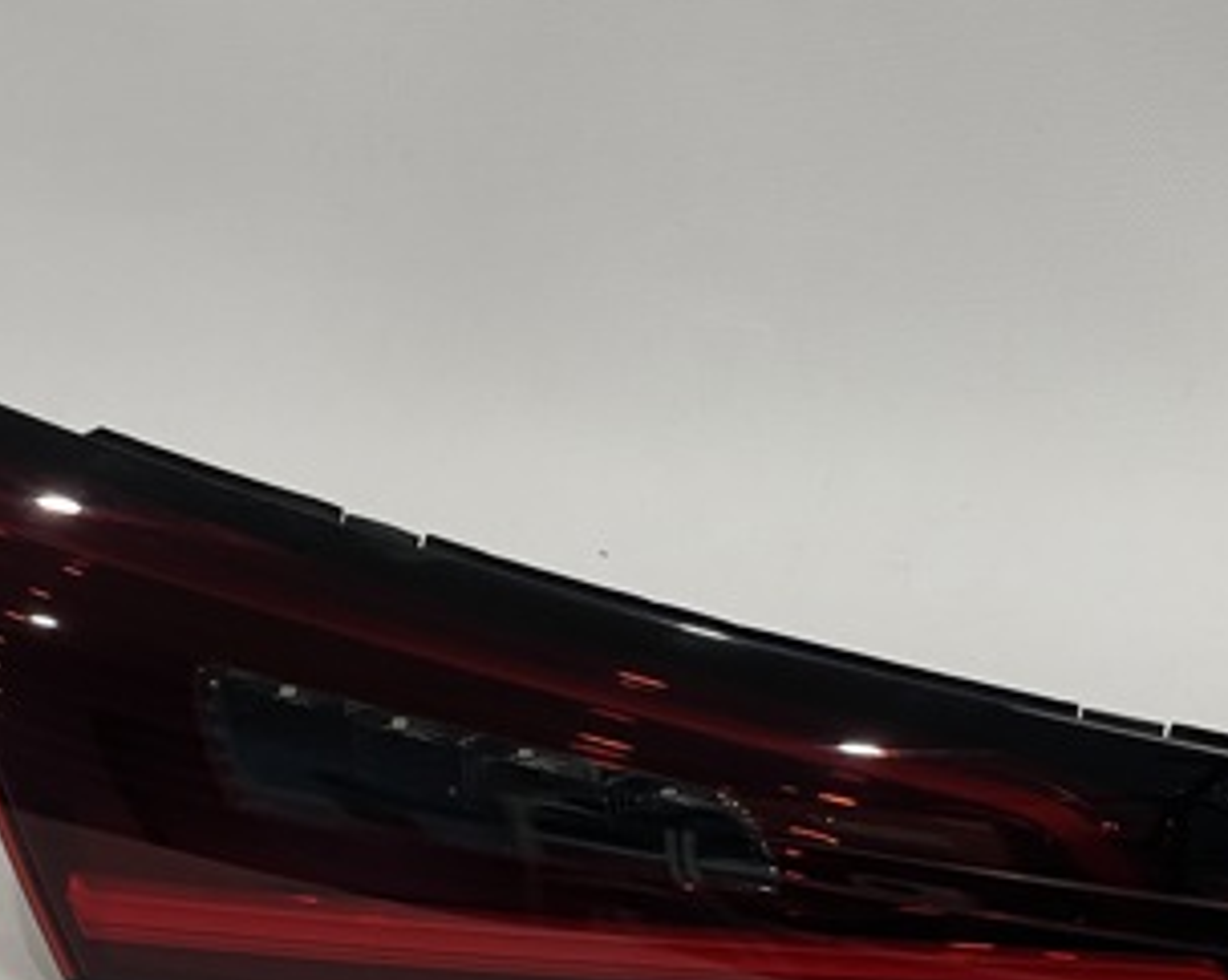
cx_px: 835
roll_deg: +2.5
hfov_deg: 14.6
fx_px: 4794
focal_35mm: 132
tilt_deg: -26.1
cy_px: 650
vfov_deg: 11.7
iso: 160
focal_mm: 7.5
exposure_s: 1/100
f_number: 2.2
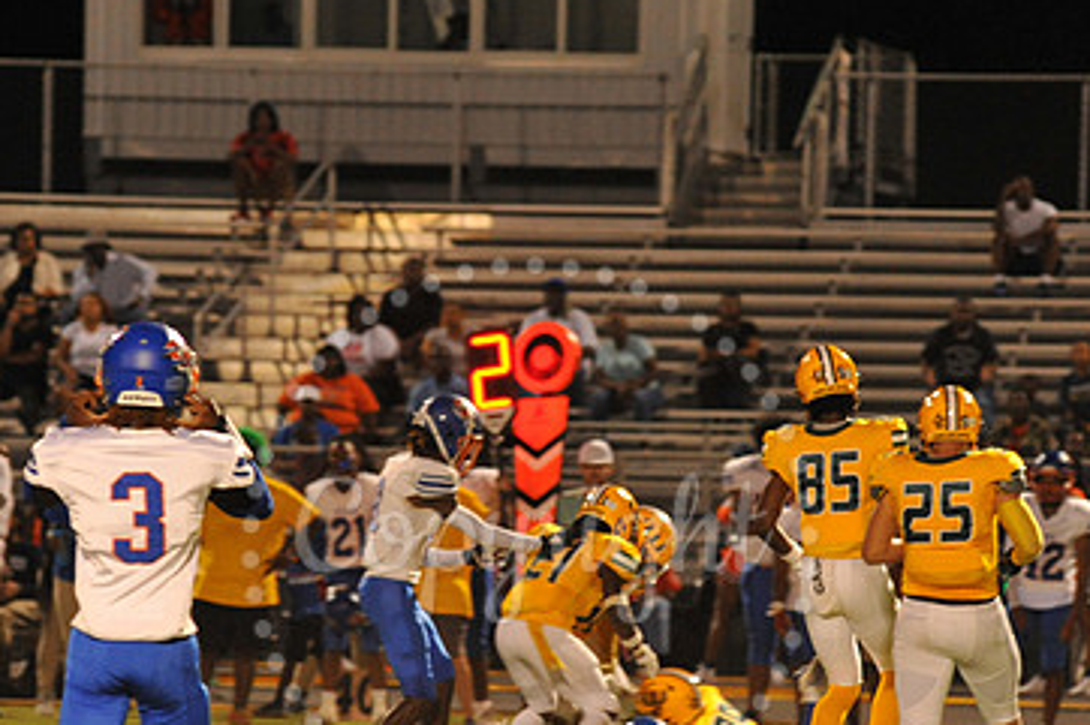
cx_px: 530
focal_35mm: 320
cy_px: 541
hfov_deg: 6.4
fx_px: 9684
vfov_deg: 4.3
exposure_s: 1/160
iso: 3200
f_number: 5.6
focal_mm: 200
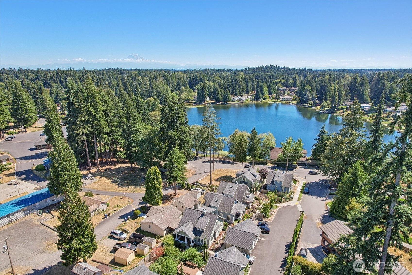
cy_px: 138
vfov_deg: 57.2
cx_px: 206
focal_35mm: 22
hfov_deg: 78.6
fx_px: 252
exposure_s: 1/1250
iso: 100
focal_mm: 8.4
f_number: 2.8
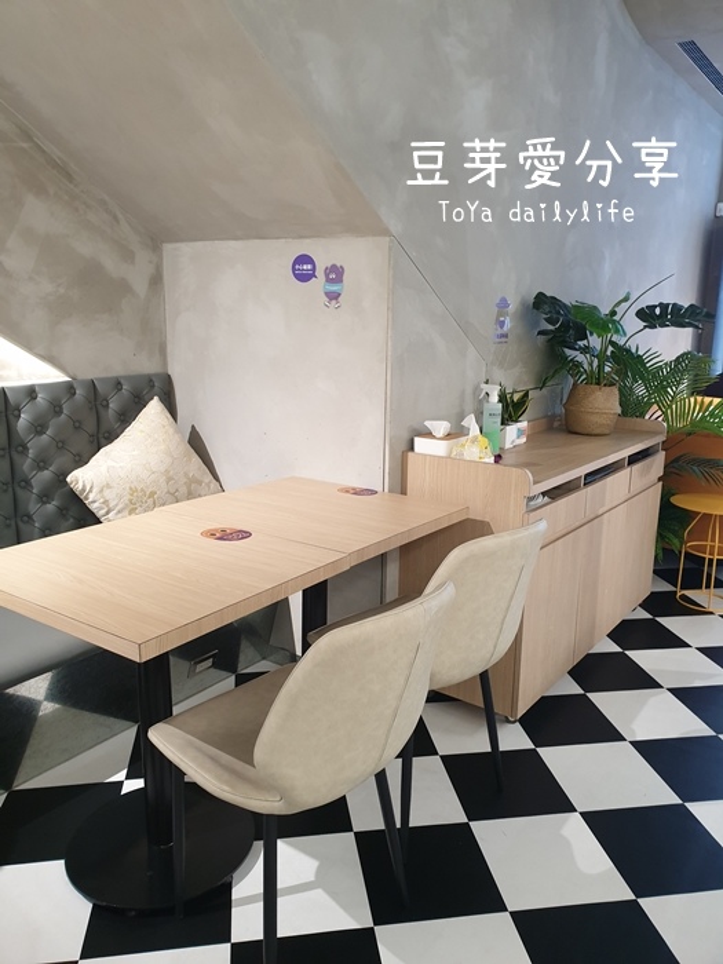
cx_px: 362
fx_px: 724
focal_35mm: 26
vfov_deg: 67.3
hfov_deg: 53.1
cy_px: 482
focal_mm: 4.3
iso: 320
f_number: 2.4
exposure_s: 1/40
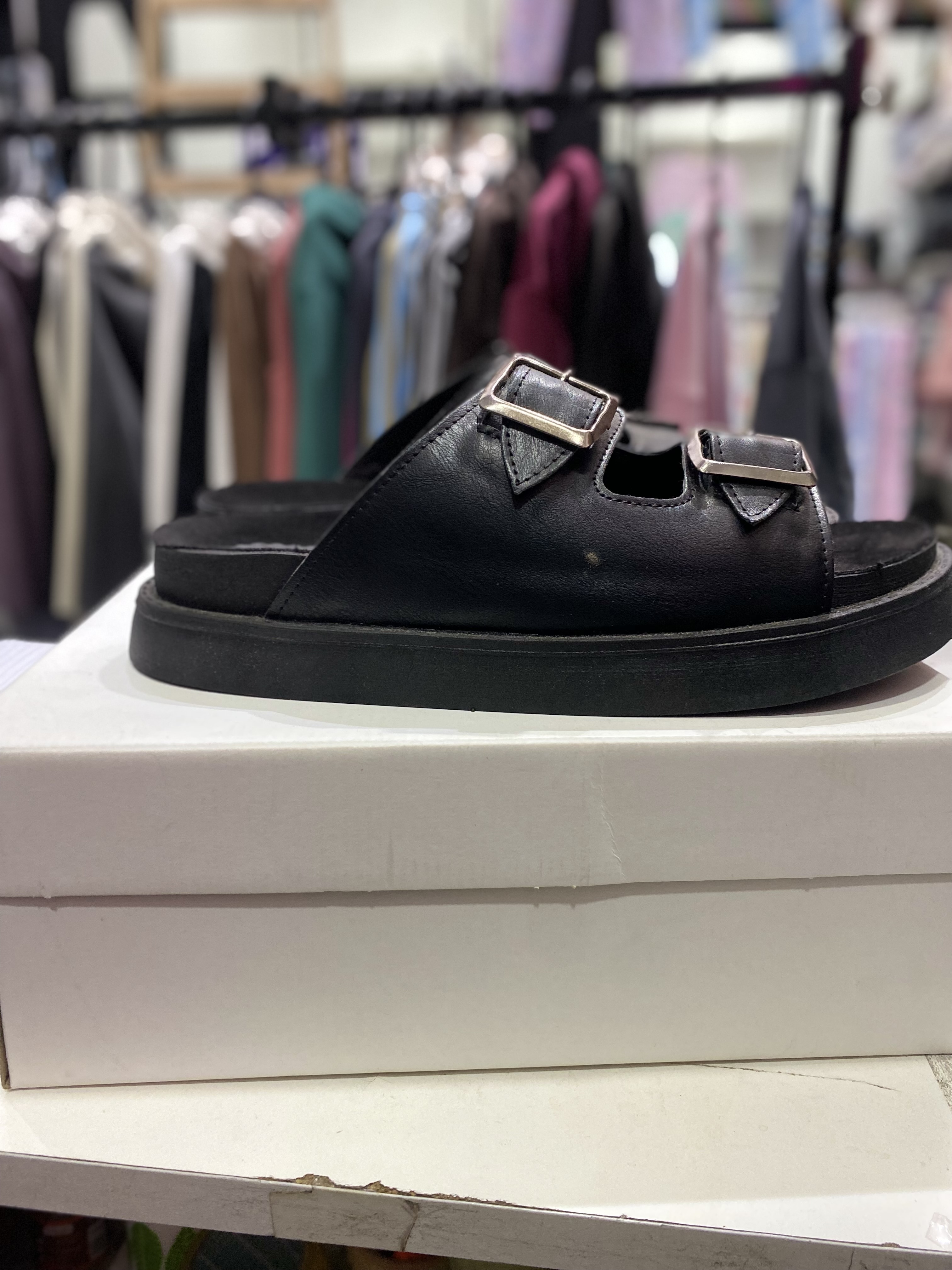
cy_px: 635
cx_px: 476
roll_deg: -1.7
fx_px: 953
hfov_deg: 53.1
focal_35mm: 26
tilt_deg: -15.1
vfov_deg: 67.3
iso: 200
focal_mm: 4.25
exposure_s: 1/50
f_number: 1.8
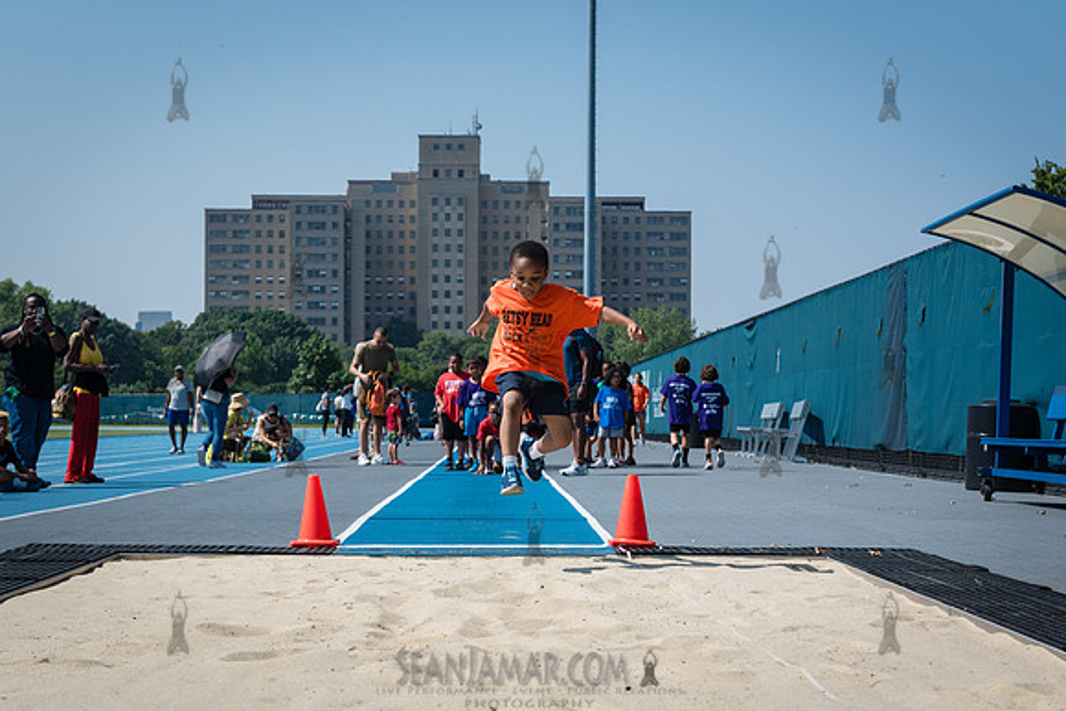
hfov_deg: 28.0
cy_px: 423
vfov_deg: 18.8
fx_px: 2141
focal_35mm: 72
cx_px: 518
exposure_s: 1/2500
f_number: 5.6
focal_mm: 60
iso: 400
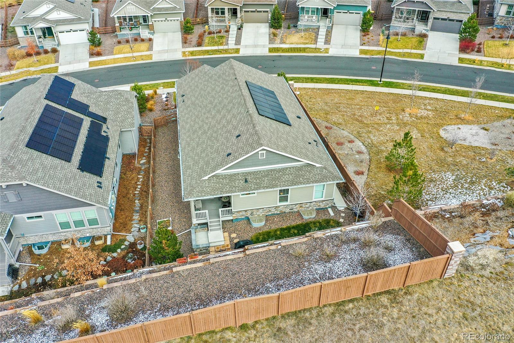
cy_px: 172
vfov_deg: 46.4
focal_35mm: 28
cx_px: 257
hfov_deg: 65.5
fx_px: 400
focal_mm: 10.26
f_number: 5
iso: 100
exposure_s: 1/240
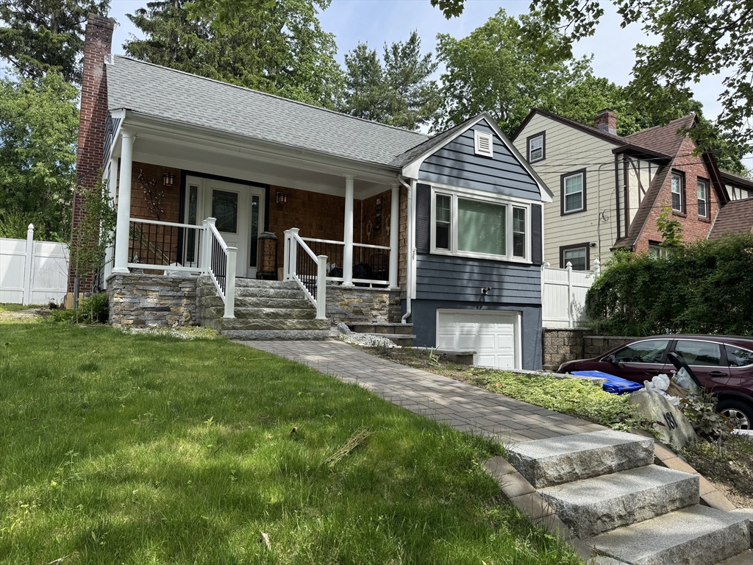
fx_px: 522
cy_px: 282
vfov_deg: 56.8
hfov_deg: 71.6
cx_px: 376
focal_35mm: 24
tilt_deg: +5.1
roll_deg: -0.9
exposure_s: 1/1869
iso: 80
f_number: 1.78
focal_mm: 6.76
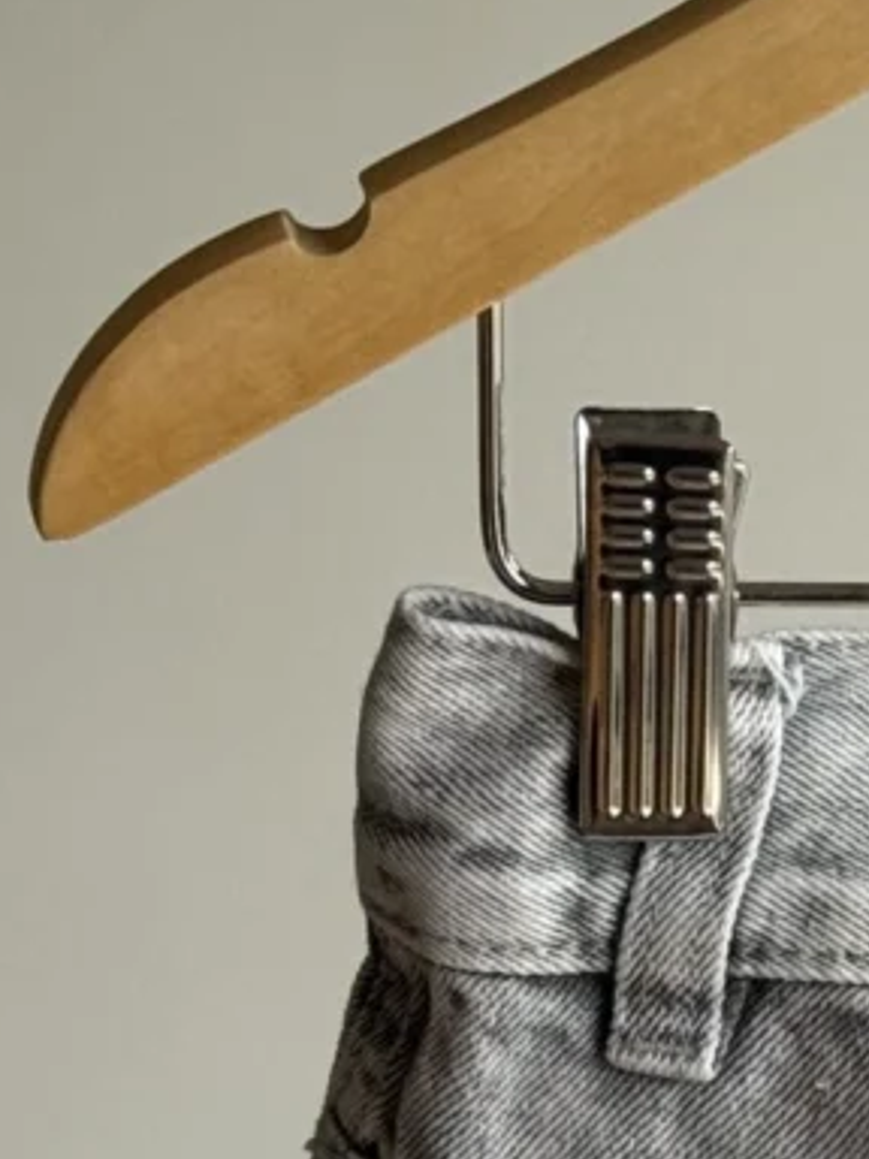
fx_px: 6694
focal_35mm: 200
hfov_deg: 7.2
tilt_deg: -24.5
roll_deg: -0.8
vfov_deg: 9.7
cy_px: 1548
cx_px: 1569
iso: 80
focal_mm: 6.76
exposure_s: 1/235
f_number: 1.78
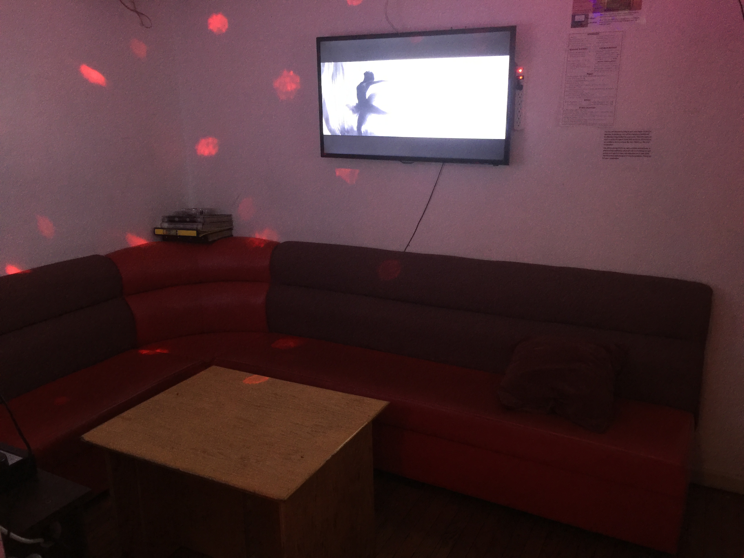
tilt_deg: -15.2
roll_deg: +1.1
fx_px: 623
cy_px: 279
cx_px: 372
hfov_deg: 61.7
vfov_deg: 48.2
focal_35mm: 29
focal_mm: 4.15
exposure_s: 1/4
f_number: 2.2
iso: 64
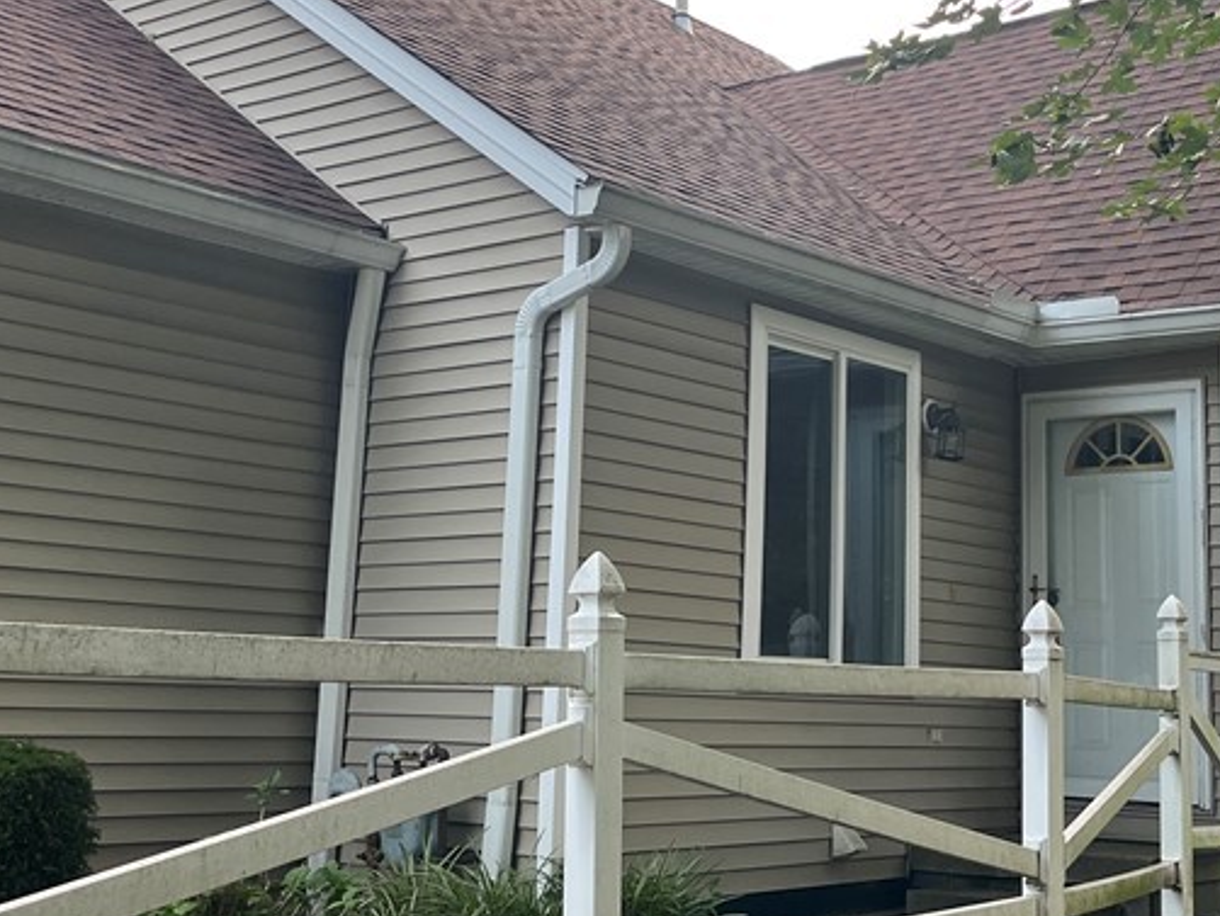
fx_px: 1869
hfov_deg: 36.0
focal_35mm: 53
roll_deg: -3.7
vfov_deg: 27.4
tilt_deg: +6.8
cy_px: 326
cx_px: 749
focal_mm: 5.1
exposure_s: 1/122
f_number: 1.6
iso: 64
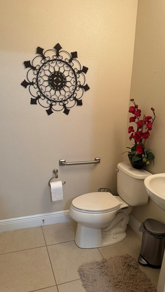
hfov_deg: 42.9
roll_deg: -2.5
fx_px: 210
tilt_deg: -13.3
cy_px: 147
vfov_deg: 69.9
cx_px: 91
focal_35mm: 27
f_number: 1.78
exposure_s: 1/60
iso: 250
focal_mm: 6.76
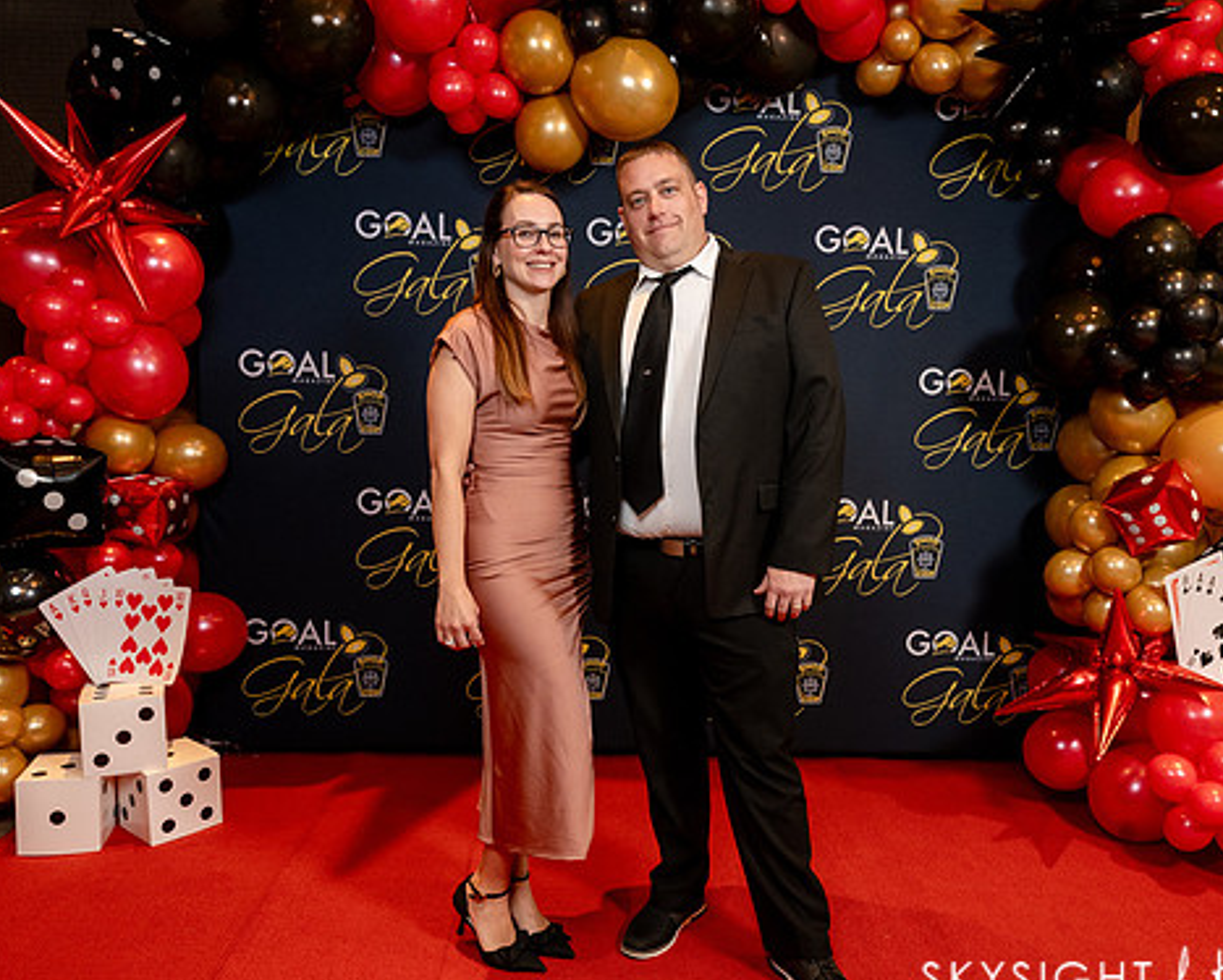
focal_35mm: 30
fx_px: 1086
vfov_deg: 48.5
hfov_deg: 58.7
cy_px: 525
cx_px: 631
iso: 3200
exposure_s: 1/125
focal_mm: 24
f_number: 5.6
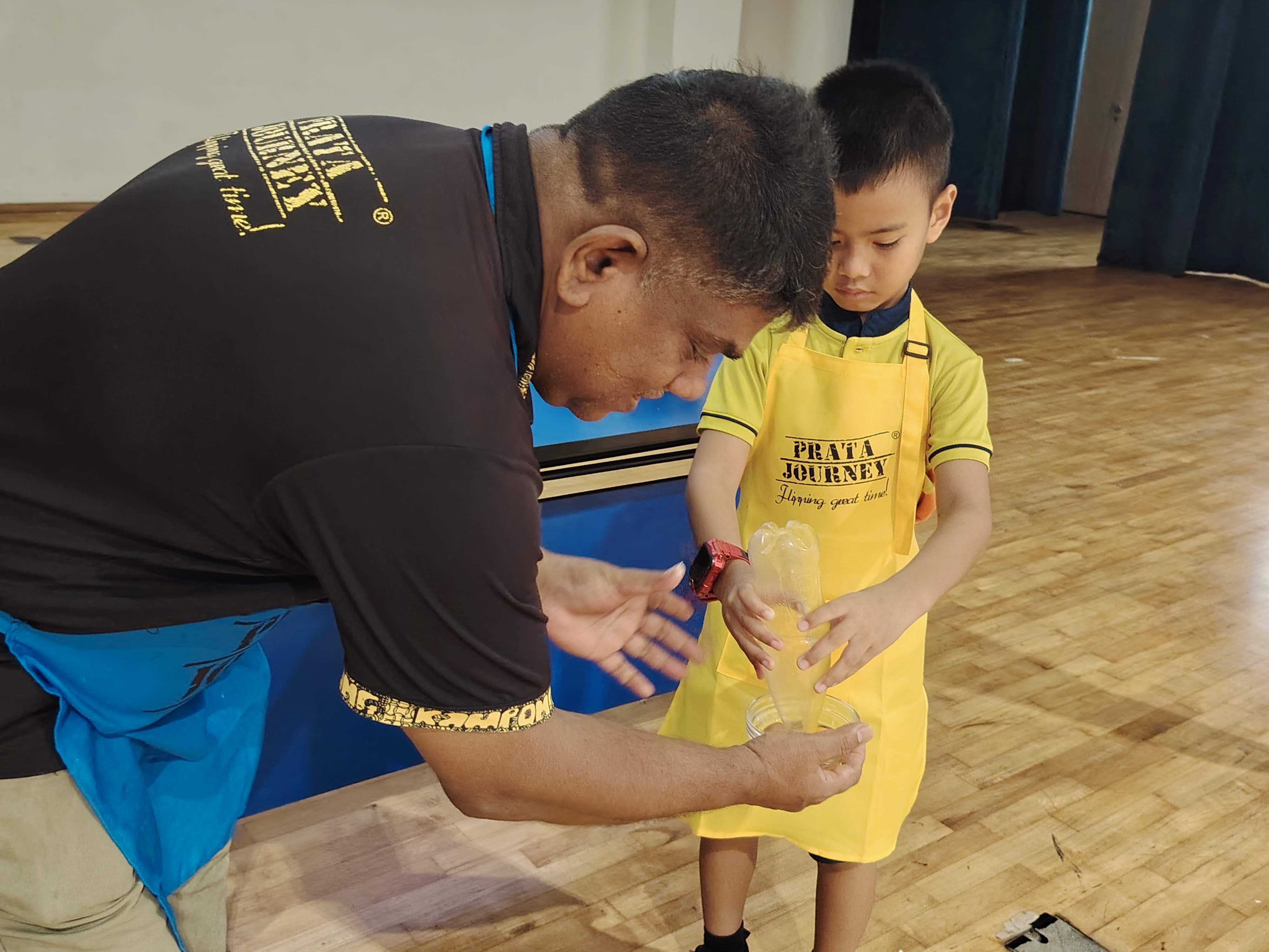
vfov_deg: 41.8
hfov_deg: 54.0
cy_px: 476
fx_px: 1246
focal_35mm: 34
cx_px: 634
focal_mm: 5.25
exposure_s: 1/50
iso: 3822
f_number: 1.75
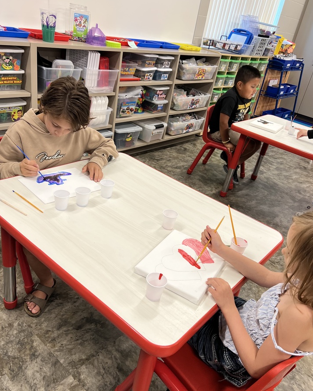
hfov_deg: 50.0
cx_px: 158
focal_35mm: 29
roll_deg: -12.4
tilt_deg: -30.7
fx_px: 336
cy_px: 211
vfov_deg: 60.4
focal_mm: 5.7
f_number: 1.5
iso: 100
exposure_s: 1/120
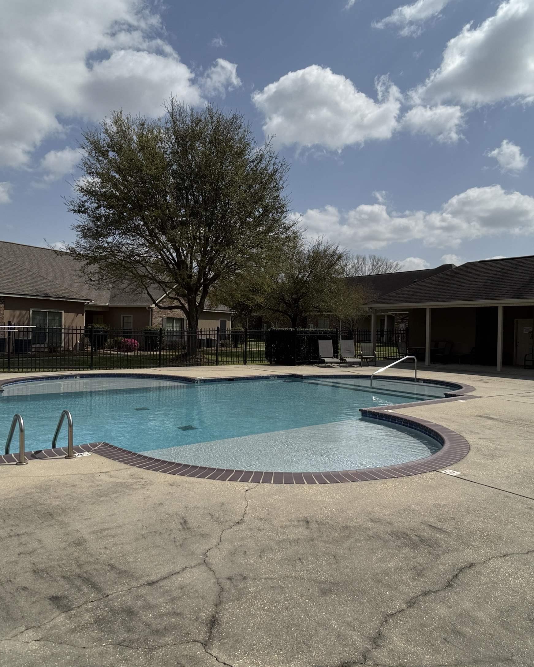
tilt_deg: +0.5
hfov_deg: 44.5
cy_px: 332
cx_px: 265
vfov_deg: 54.2
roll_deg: -1.4
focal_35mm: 33
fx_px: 652
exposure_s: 1/10309
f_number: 1.78
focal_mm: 6.76
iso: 80
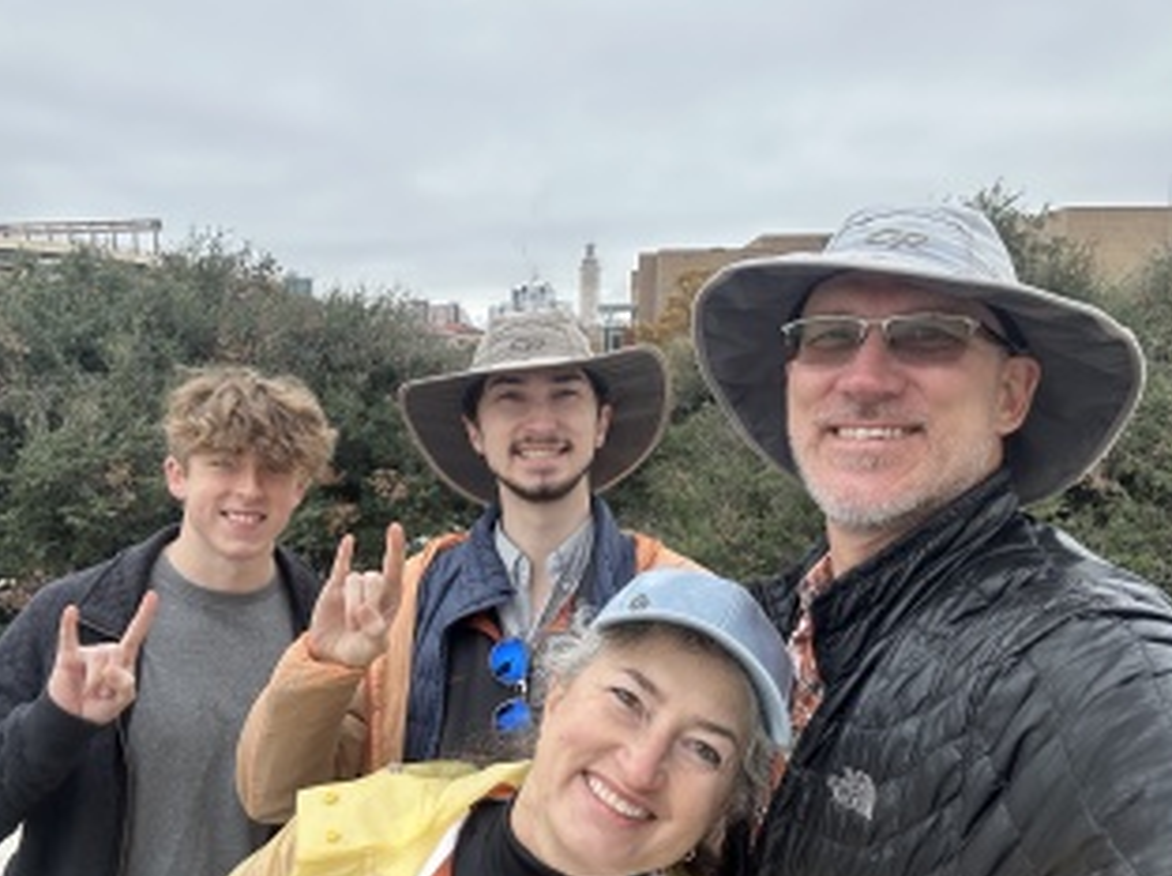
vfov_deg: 51.2
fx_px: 913
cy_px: 447
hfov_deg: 65.3
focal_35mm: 27
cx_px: 533
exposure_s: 1/122
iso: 25
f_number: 1.9
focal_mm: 2.69
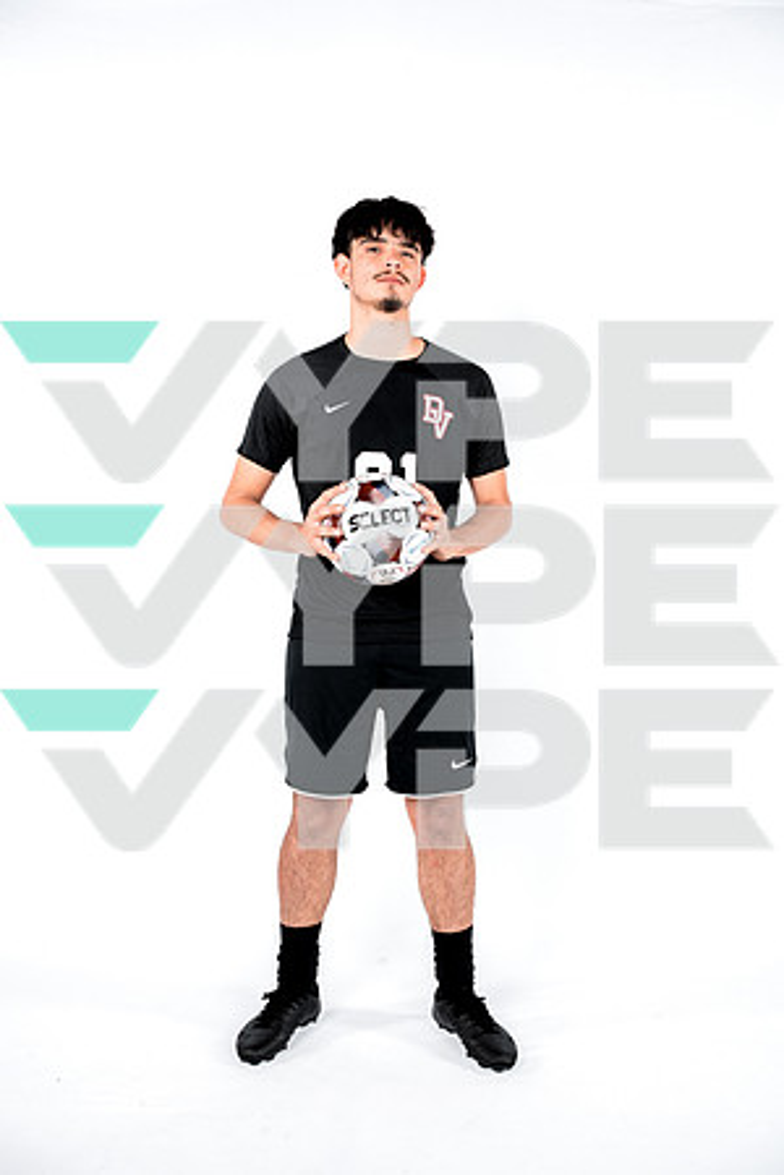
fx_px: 1457
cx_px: 392
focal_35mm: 45
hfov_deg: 30.1
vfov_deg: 44.0
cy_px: 588
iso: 160
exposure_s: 1/250
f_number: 4.5
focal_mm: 44.6
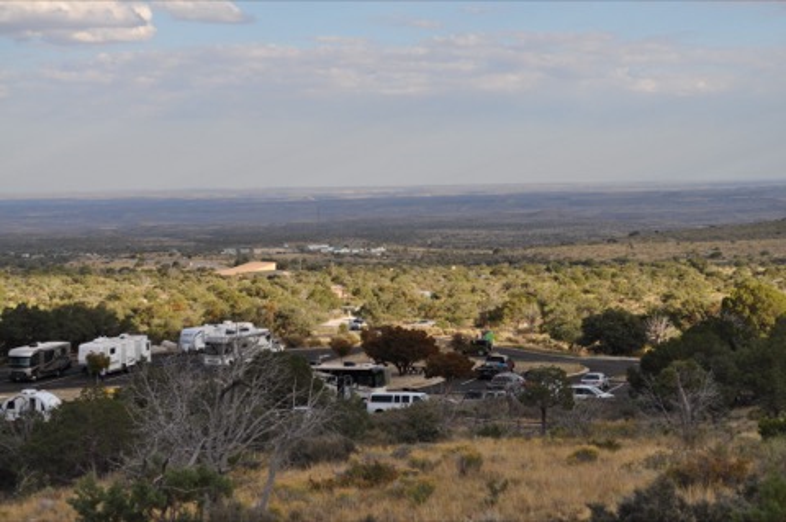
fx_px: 1799
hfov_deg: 24.6
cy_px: 261
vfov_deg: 16.5
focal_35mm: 82
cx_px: 393
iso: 200
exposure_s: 1/320
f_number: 9
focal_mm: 55
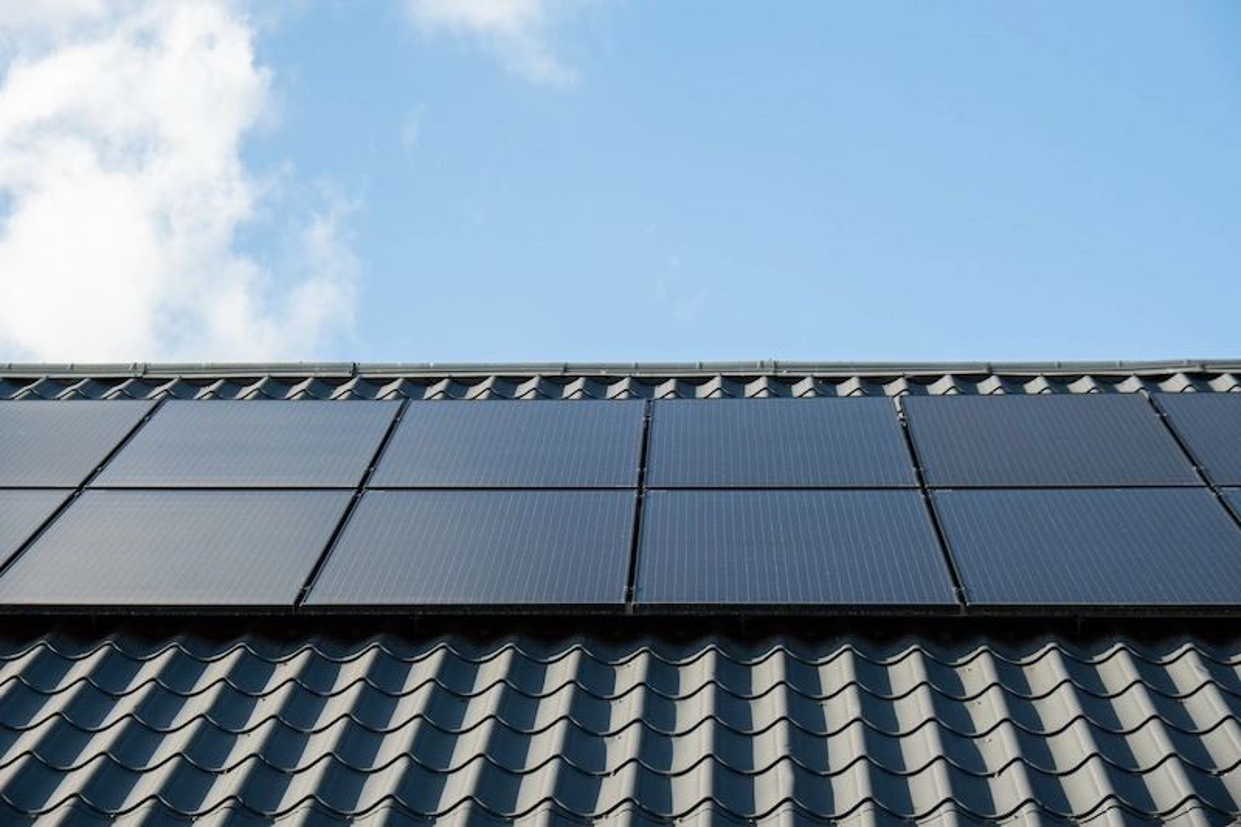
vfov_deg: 16.4
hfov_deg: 24.5
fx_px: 2860
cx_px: 620
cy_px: 414
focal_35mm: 83
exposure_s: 1/240
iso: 320
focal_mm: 55
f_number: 7.1
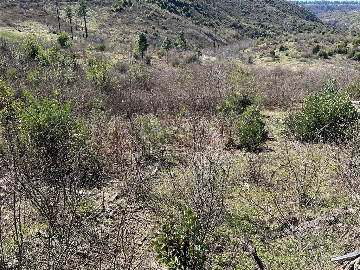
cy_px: 135
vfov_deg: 53.1
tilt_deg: -26.8
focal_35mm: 26
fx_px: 270
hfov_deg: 67.3
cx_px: 180
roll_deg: -1.5
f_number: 1.5
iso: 50
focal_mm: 5.7
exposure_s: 1/1597
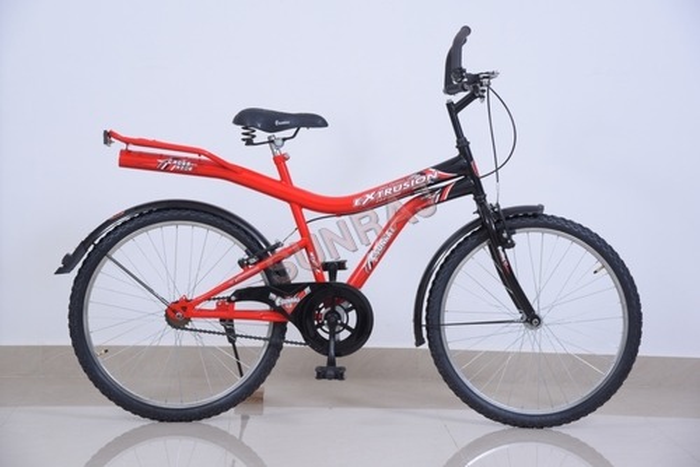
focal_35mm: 92
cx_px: 350
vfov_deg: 14.9
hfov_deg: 22.1
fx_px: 1790
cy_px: 234
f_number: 9
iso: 100
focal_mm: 92
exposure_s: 1/160
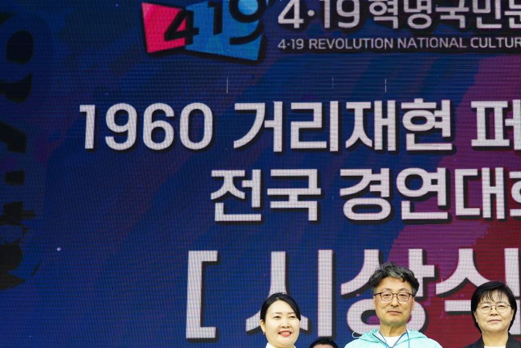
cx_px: 395
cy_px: 336
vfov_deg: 18.0
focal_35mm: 74
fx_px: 1071
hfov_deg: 26.9
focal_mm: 35
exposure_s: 1/200
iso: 250
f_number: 4
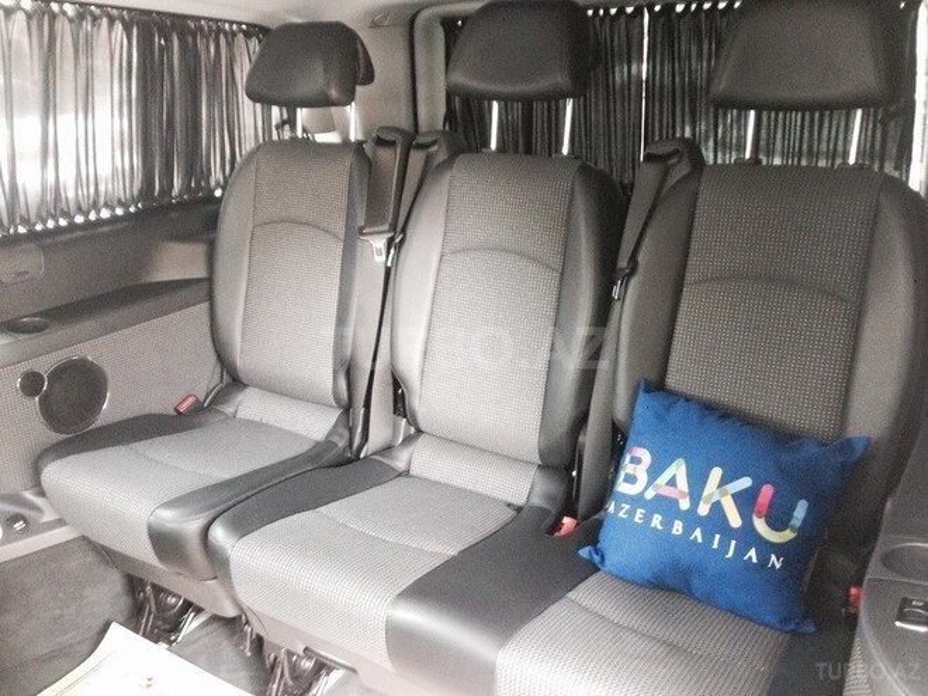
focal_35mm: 33
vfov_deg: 42.9
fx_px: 885
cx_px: 464
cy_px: 348
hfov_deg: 55.4
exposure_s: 1/15
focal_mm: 4.12
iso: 500
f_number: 2.4
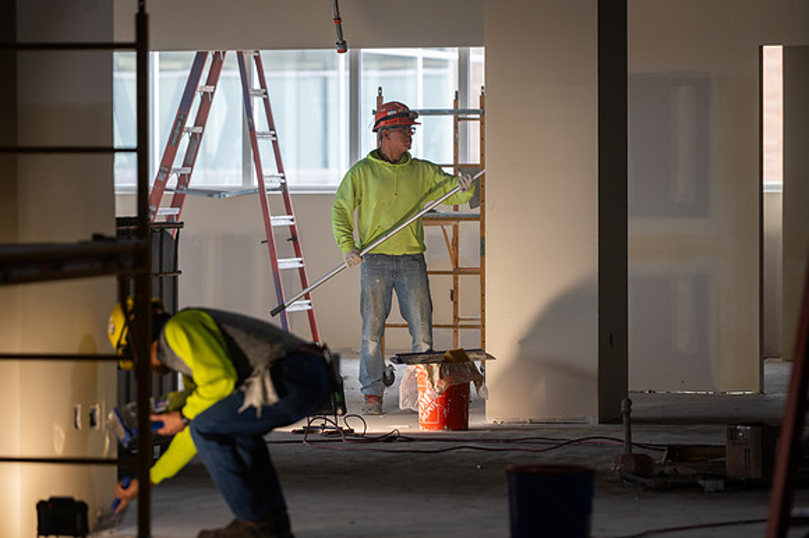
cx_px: 404
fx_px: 4079
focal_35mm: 182
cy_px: 269
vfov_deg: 7.6
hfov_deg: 11.3
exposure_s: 1/400
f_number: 3.5
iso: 500
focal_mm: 180
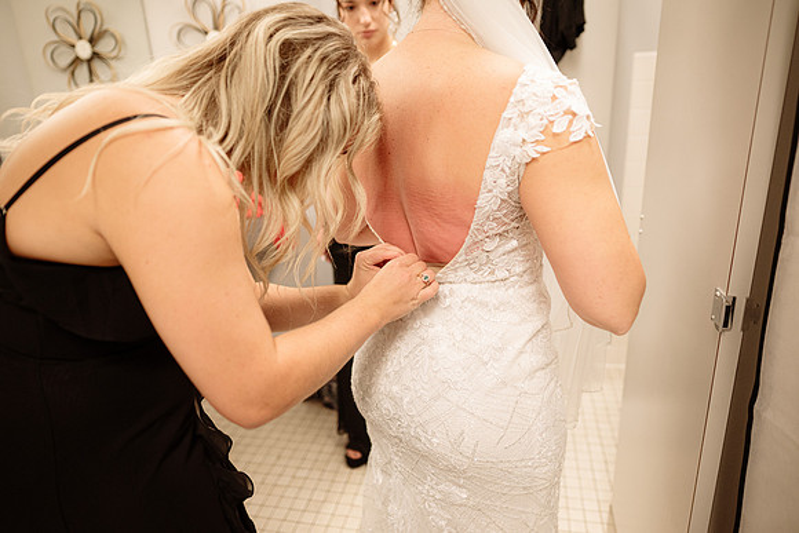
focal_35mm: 24
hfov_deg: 73.7
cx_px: 400
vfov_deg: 53.2
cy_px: 266
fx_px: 533
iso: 1250
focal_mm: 24
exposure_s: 1/320
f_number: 2.2
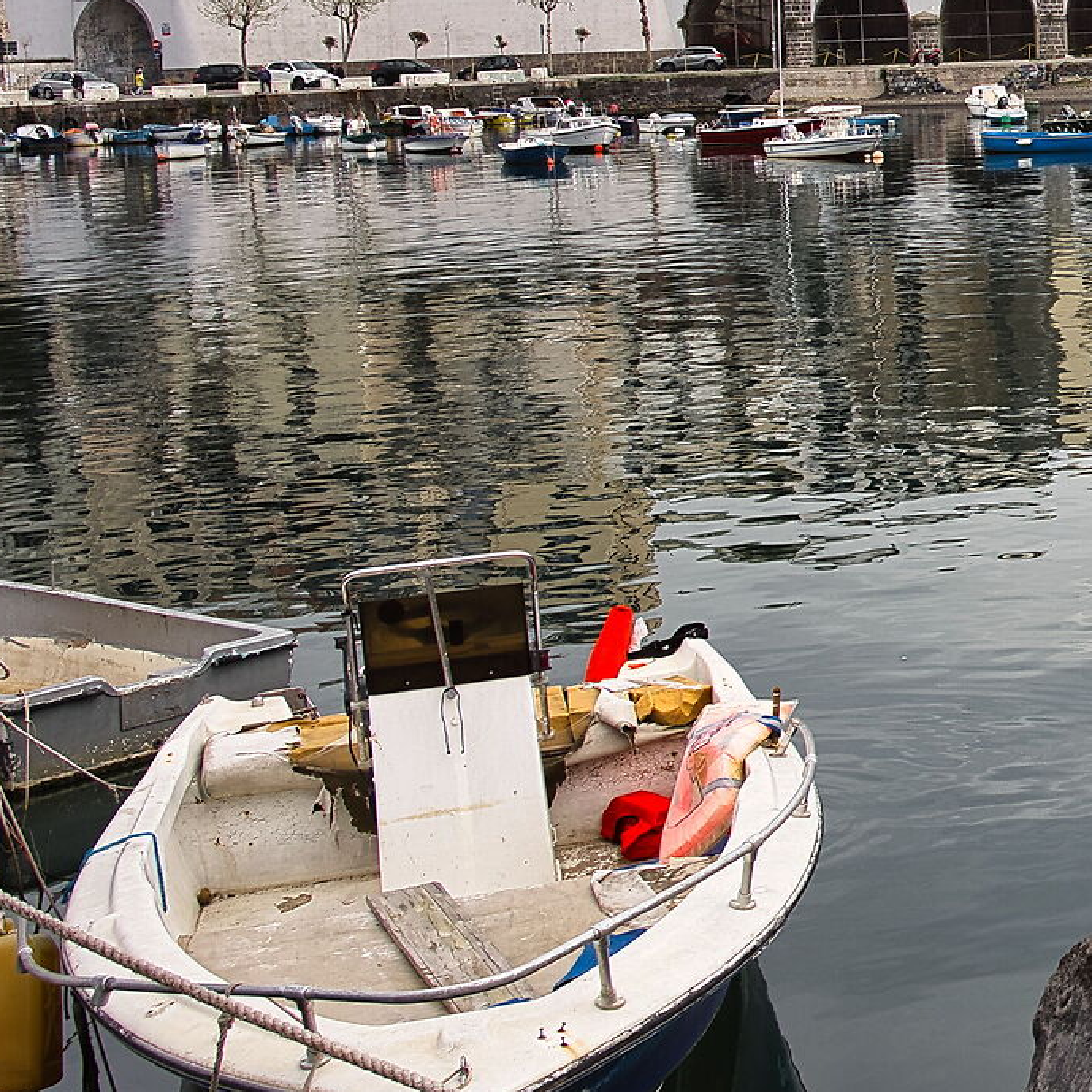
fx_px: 2534
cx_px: 1731
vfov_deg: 23.9
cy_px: 181
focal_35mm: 71
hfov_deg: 20.2
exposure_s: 1/320
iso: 100
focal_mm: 24
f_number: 8
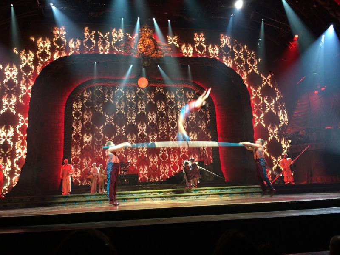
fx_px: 285
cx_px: 170
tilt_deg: +11.1
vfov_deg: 48.2
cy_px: 128
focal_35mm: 29
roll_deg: +2.9
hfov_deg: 61.7
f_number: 2.2
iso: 160
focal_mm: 4.15
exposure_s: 1/30
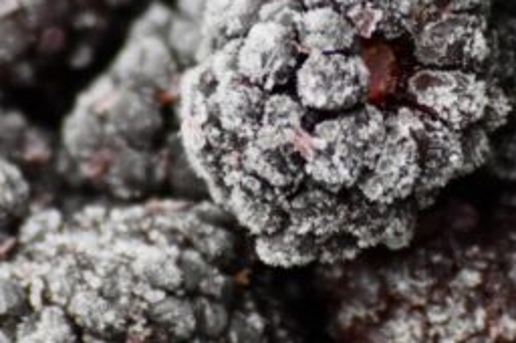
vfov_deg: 1.3
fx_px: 15059
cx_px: 290
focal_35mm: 1052
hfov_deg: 2.0
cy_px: 130
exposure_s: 1/500
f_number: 5.3
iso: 2200
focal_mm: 175
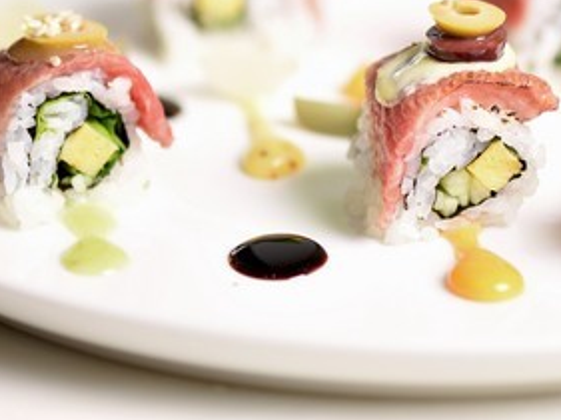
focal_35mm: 216
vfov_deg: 6.8
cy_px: 37
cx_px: 371
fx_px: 3496
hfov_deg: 9.2
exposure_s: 1/200
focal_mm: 105
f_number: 3.2
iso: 100
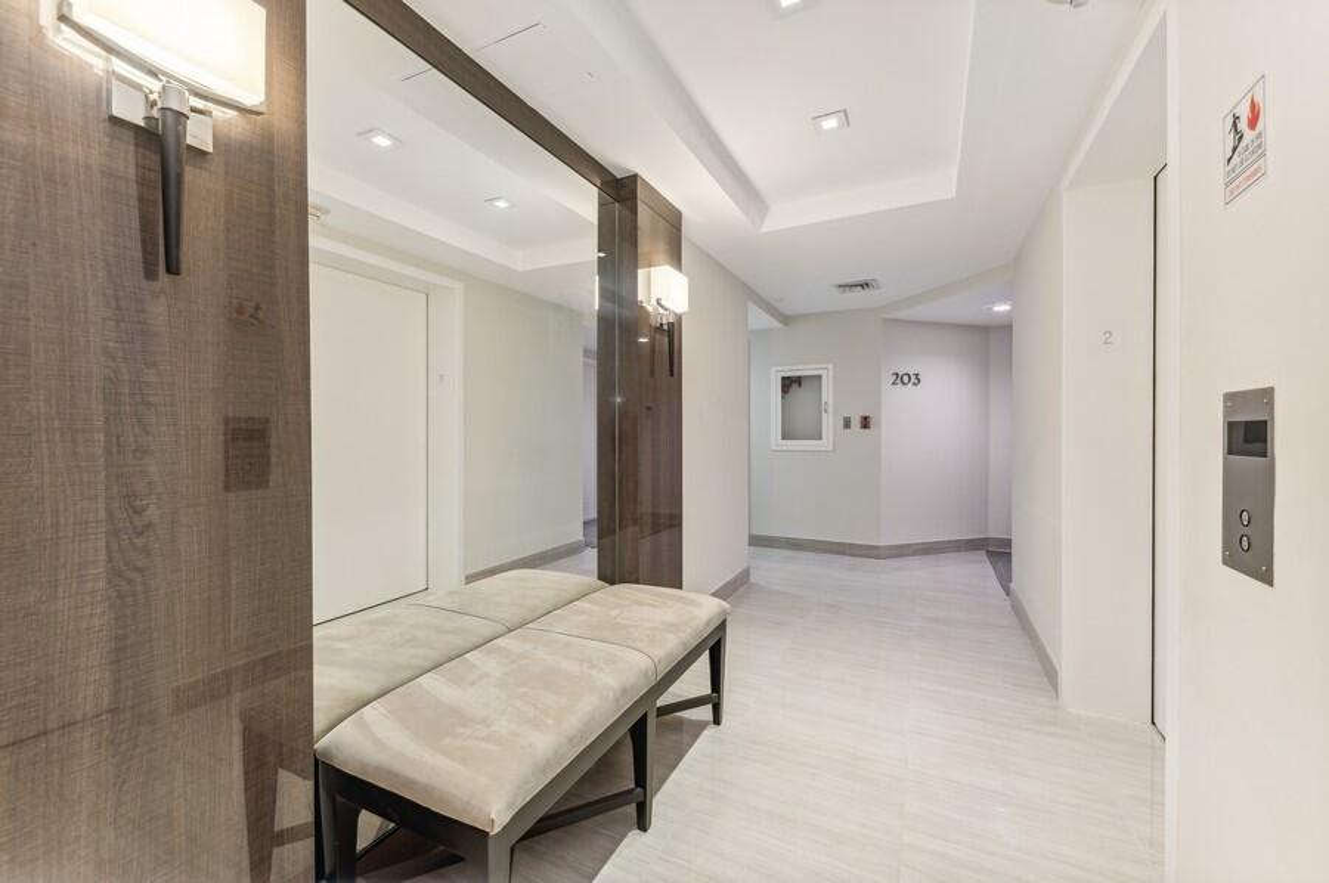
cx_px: 664
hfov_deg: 104.3
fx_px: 516
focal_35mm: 14
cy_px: 442
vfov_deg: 81.1
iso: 100
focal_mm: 14
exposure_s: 1/10
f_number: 8
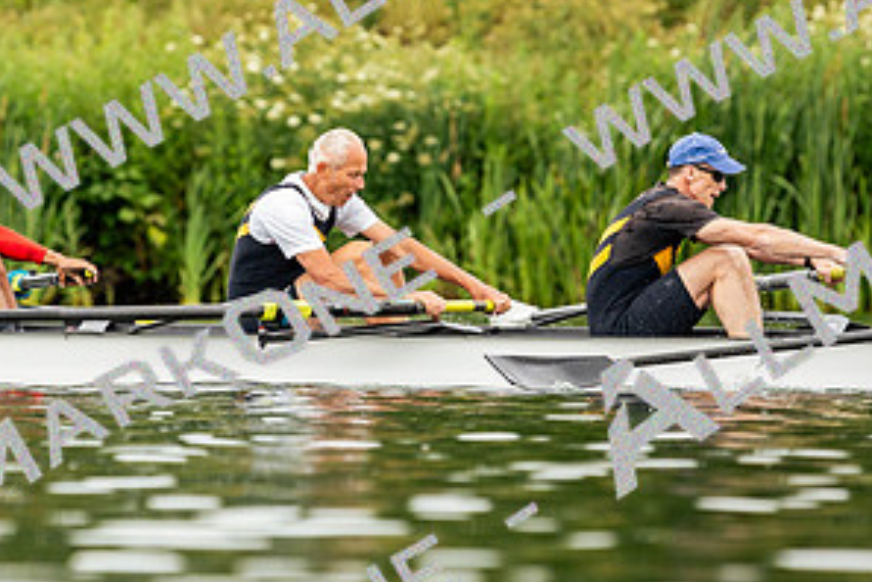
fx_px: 21362
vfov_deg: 1.6
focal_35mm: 882
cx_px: 349
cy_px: 219
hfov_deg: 2.3
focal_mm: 452
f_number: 6.3
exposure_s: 1/2000
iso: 640
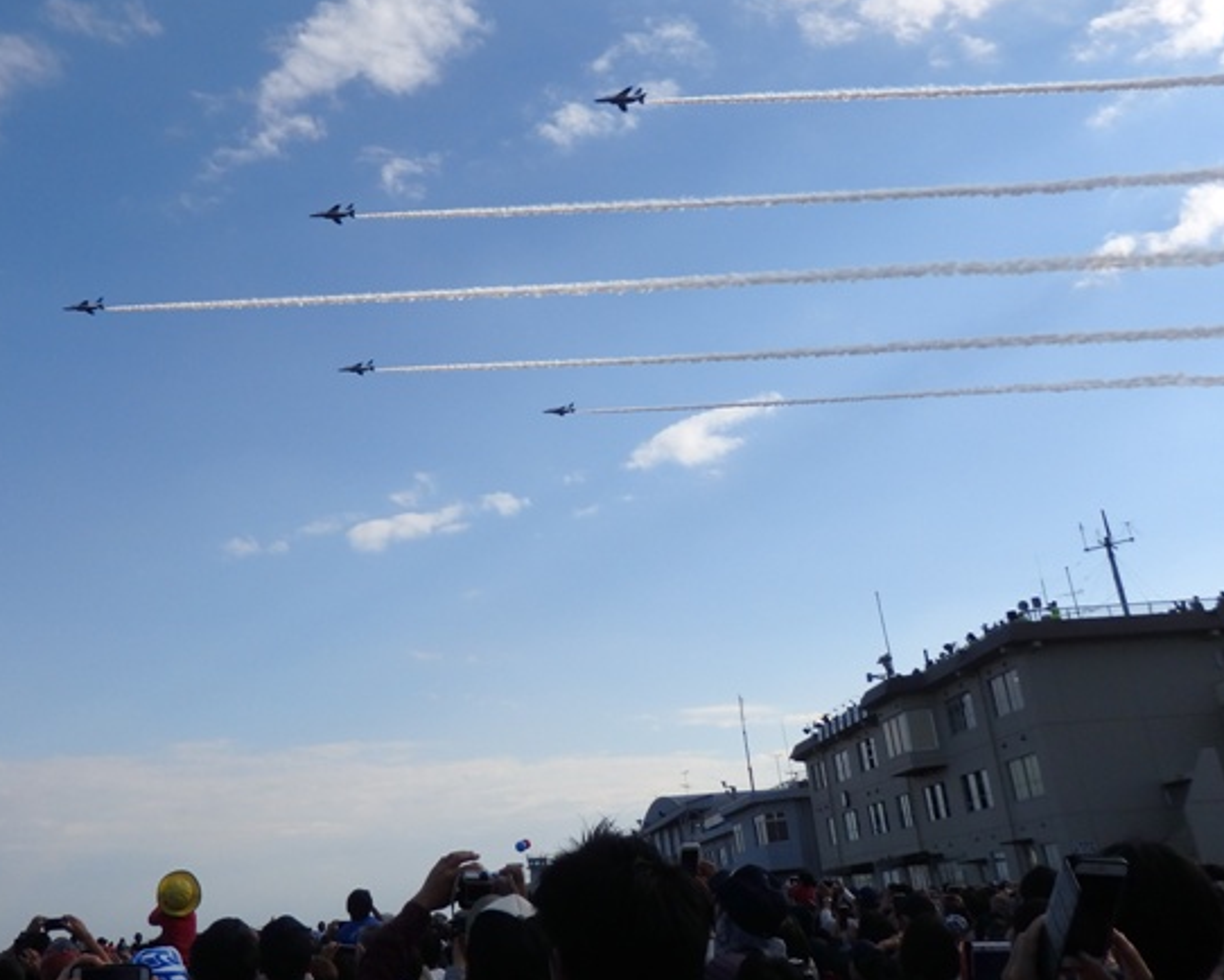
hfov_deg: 49.5
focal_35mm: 36
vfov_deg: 40.9
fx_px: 1305
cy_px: 361
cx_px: 418
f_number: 8.7
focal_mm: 4.5
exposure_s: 1/500
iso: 125
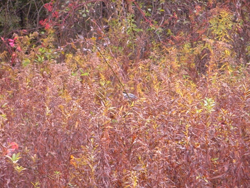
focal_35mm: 180
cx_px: 125
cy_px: 94
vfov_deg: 8.2
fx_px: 1300
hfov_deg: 11.0
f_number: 5.6
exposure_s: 1/120
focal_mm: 31.5
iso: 524
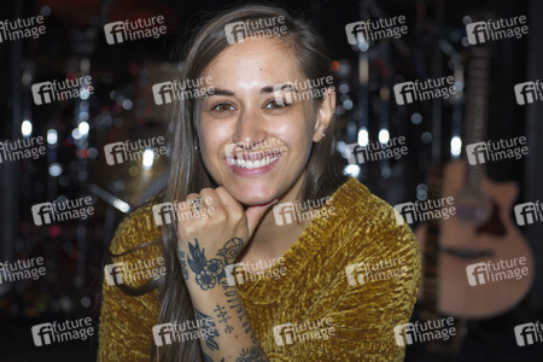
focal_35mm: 70
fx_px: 1056
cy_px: 181
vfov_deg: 19.5
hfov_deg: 28.8
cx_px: 272
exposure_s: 1/250
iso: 800
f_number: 5
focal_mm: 70
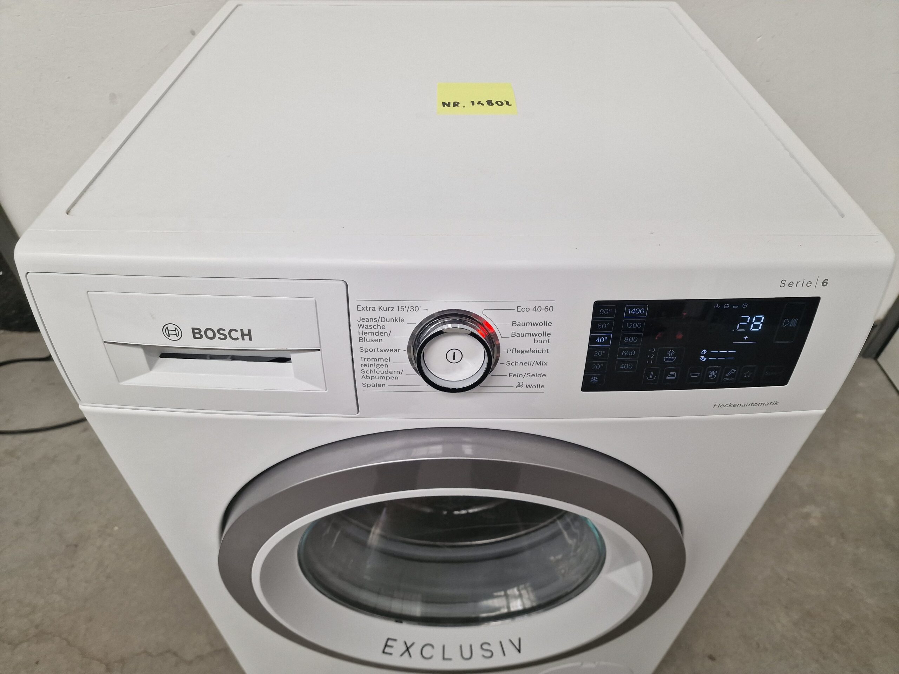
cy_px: 337
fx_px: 597
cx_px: 450
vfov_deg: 58.9
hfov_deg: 73.9
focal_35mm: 23
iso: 100
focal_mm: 6.4
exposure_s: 1/180
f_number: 1.8
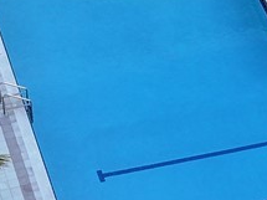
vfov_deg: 8.3
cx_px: 124
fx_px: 1380
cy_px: 31
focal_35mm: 179
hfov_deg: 11.1
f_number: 2.8
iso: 160
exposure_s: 1/400
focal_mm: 12.29
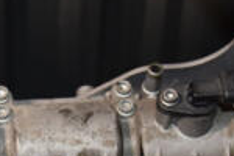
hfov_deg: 14.2
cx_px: 50
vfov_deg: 9.4
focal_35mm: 144
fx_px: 936
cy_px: 203
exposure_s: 1/60
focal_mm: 24
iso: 800
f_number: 5
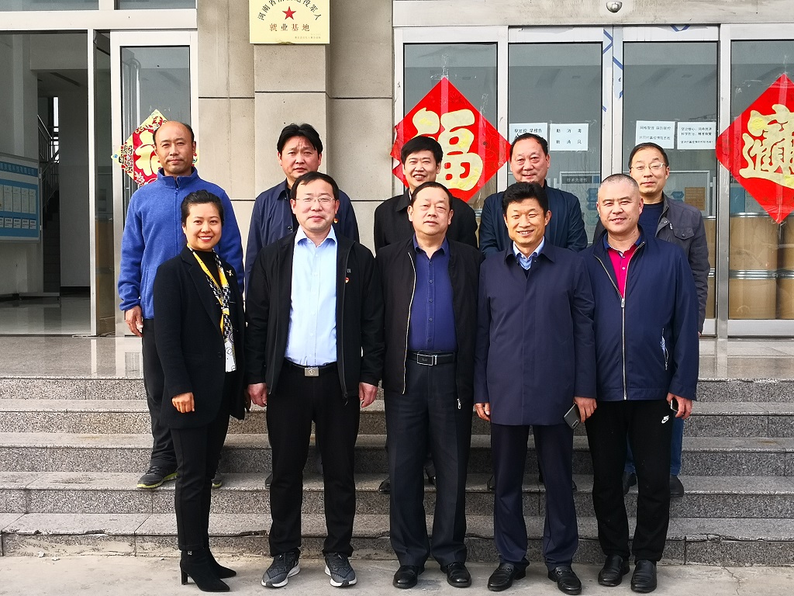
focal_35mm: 43
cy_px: 298
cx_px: 397
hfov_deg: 43.9
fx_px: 986
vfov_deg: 33.6
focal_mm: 3.95
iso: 50
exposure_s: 1/382
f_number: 1.6
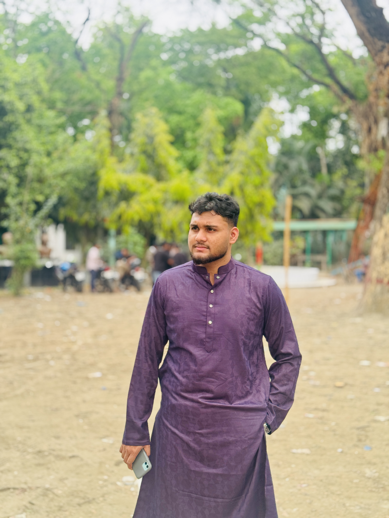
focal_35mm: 48
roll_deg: +0.4
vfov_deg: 39.7
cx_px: 194
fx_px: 719
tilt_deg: -0.5
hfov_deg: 30.3
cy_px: 259
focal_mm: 6.76
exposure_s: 1/228
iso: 64
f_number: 1.78
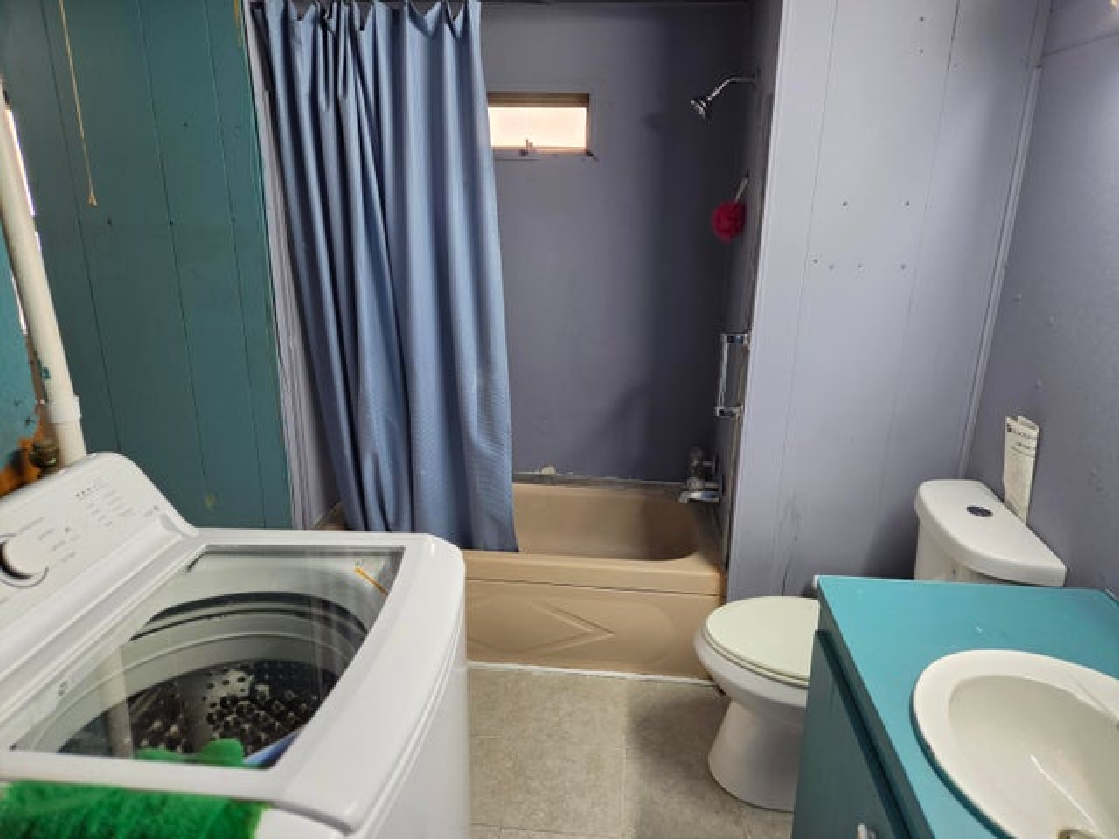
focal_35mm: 23
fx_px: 744
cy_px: 420
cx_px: 560
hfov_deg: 73.9
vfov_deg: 58.9
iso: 160
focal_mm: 5.4
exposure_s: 1/120
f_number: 1.8
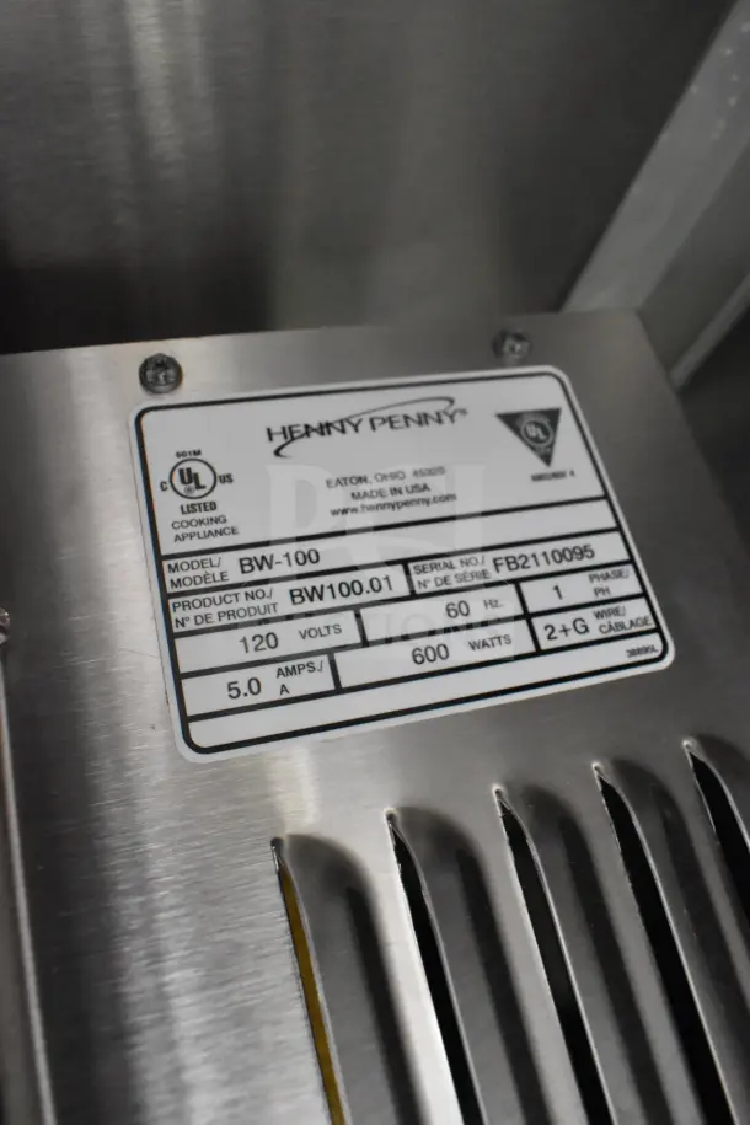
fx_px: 844
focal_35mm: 27
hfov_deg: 47.9
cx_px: 375
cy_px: 562
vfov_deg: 67.4
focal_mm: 18
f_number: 5
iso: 6400
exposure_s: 1/100
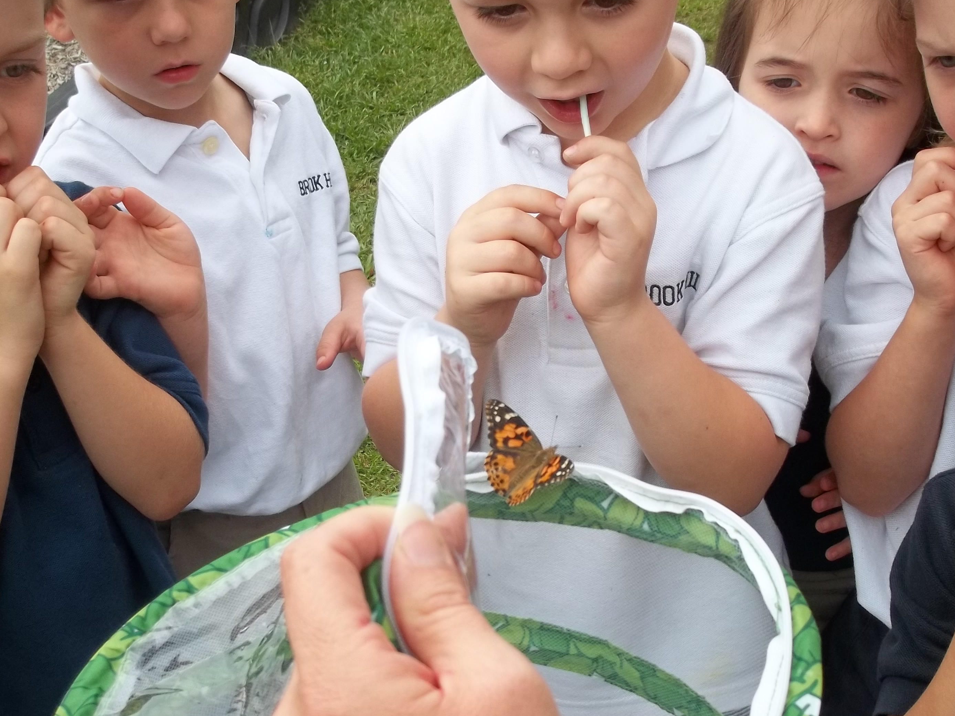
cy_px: 424
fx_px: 1407
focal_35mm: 51
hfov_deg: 37.5
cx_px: 501
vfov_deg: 28.5
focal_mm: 5.9
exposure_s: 1/250
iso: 64
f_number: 3.3
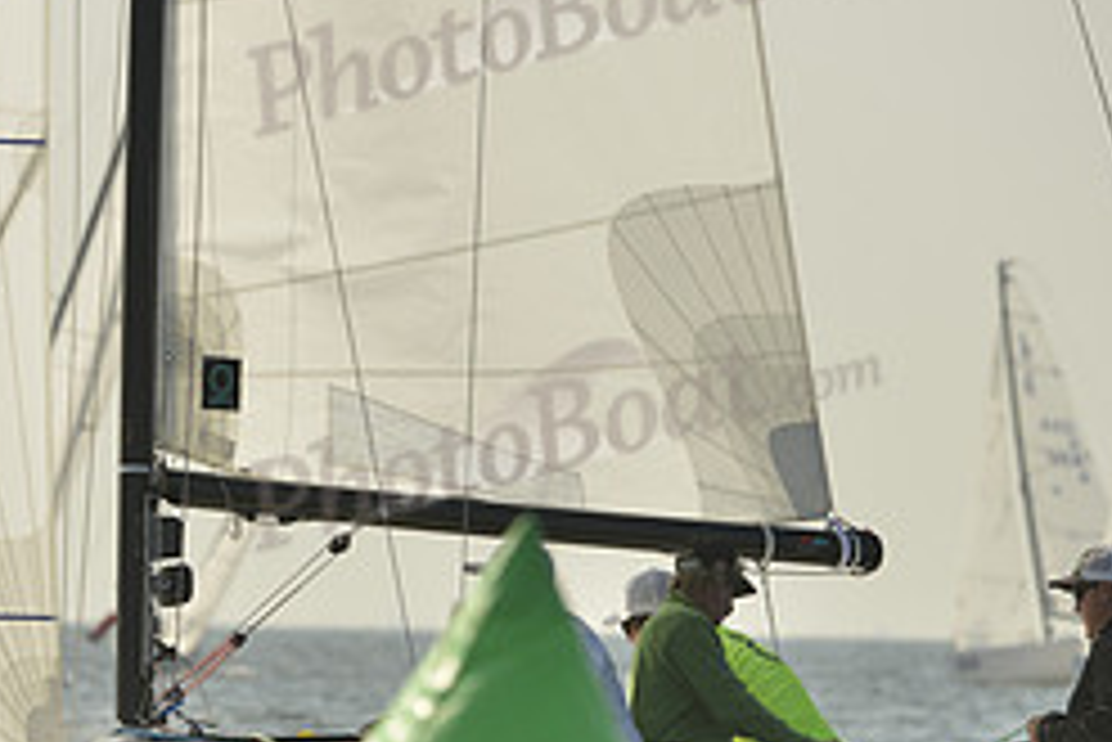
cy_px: 731
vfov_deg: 2.1
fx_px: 20336
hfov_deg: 3.1
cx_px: 18
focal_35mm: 658
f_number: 7.1
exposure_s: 1/1600
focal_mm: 280
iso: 280
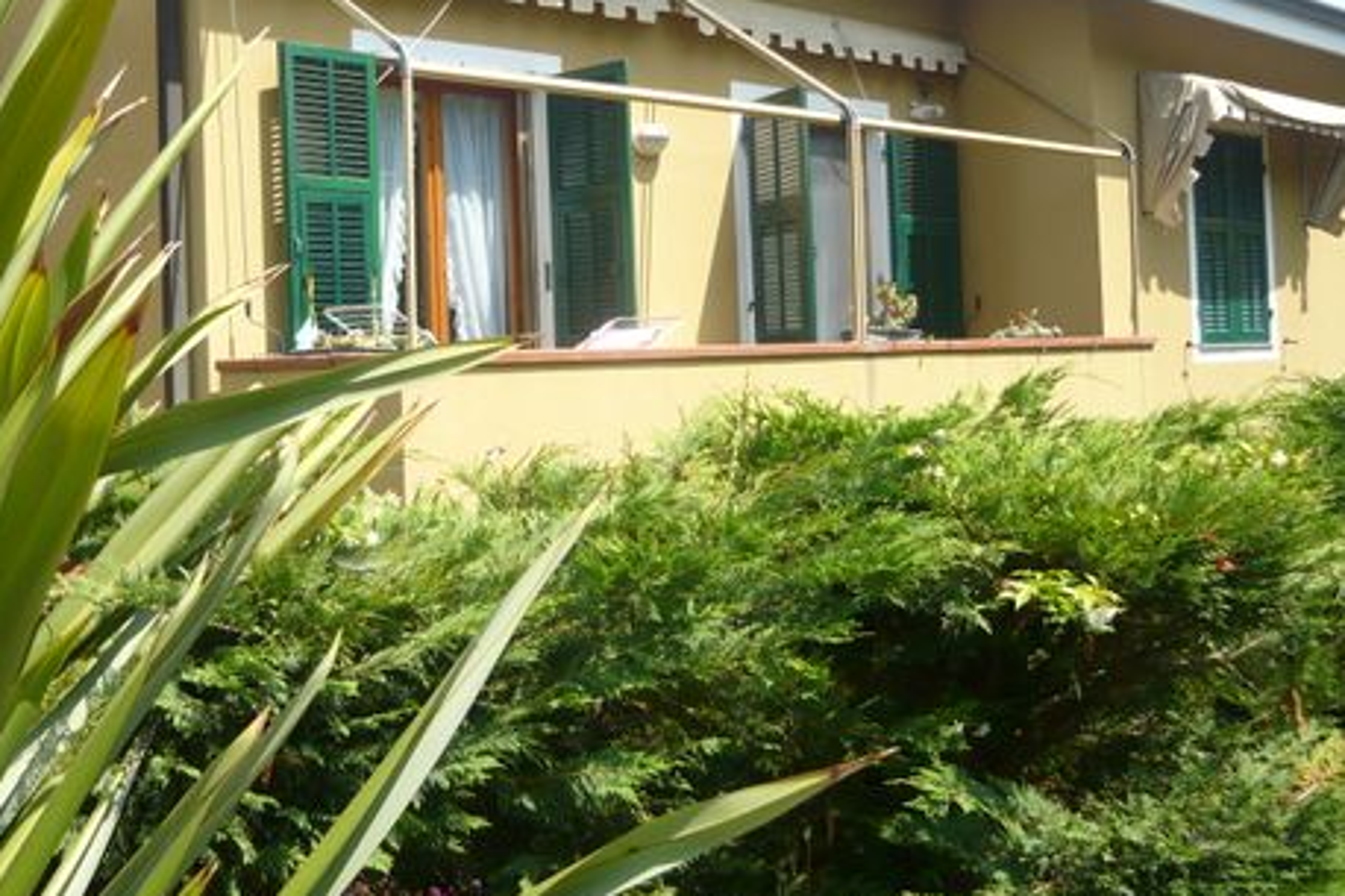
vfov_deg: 29.7
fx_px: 1681
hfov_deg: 43.3
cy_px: 308
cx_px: 499
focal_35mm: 45
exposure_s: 1/640
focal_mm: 5.5
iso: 100
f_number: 2.8
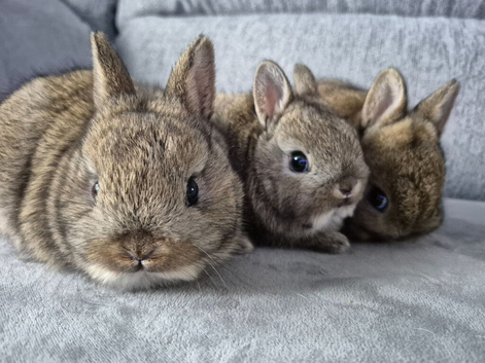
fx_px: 322
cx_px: 242
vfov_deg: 58.9
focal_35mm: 23
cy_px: 182
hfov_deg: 73.9
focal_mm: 5.4
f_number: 1.8
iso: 2000
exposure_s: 1/100
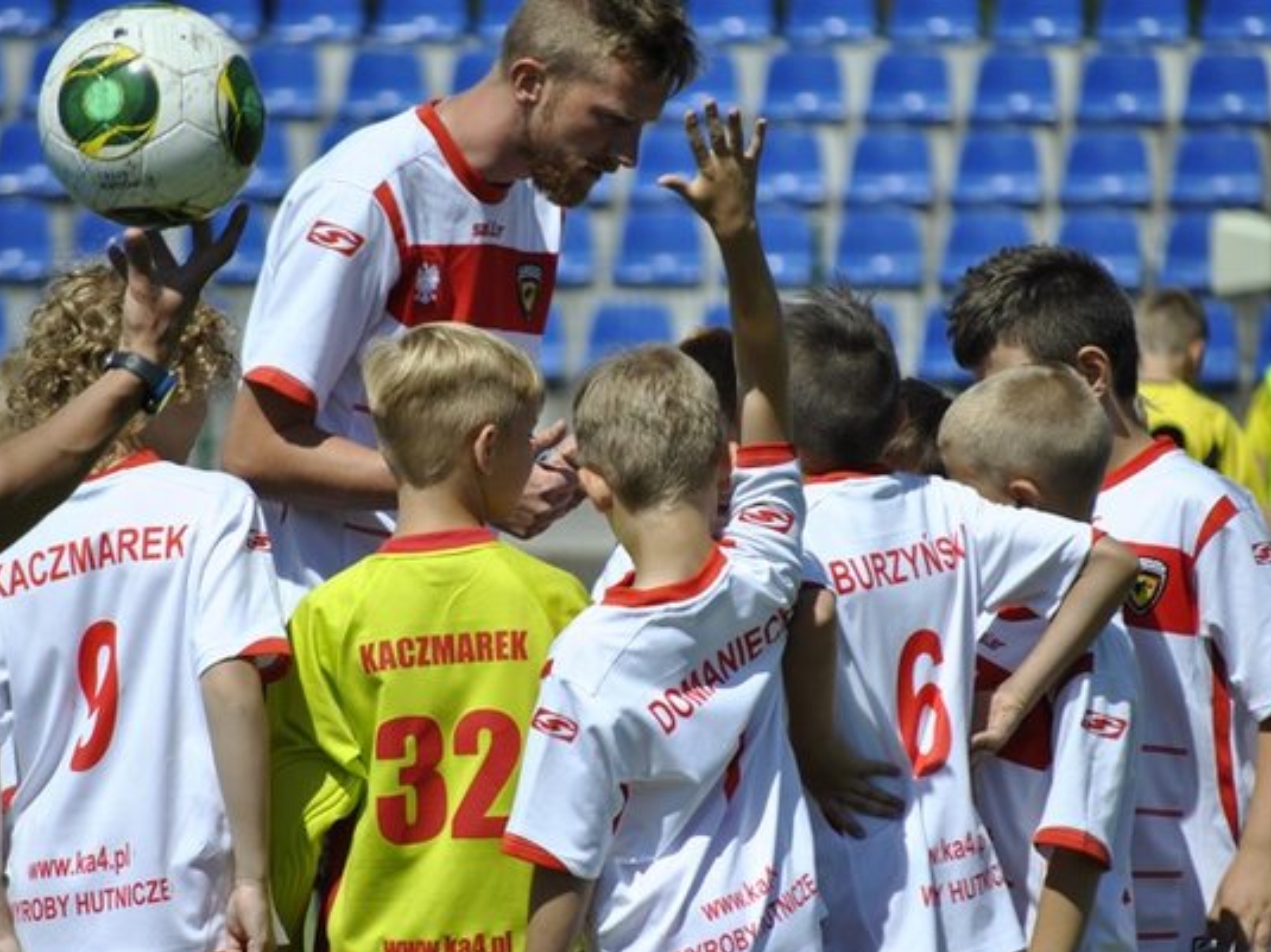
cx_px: 615
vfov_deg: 4.2
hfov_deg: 5.6
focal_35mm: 351
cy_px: 480
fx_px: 12885
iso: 160
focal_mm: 200
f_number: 5.6
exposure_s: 1/1000
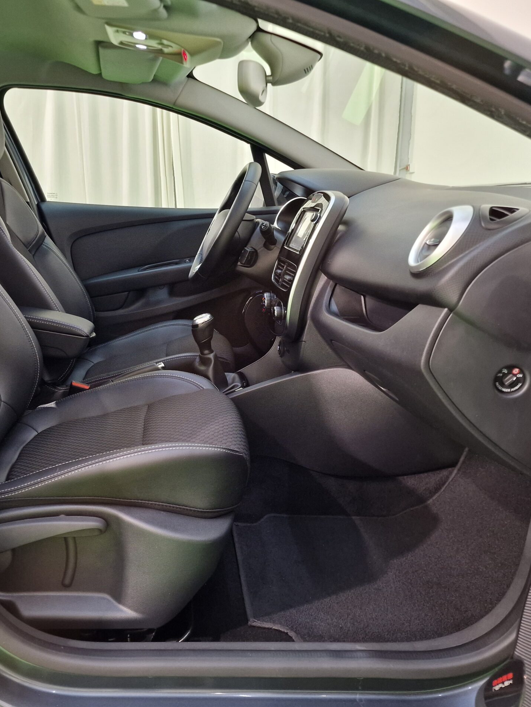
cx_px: 160
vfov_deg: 58.3
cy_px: 351
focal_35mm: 31
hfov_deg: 44.5
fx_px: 634
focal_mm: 6.4
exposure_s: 1/33
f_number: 1.8
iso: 250
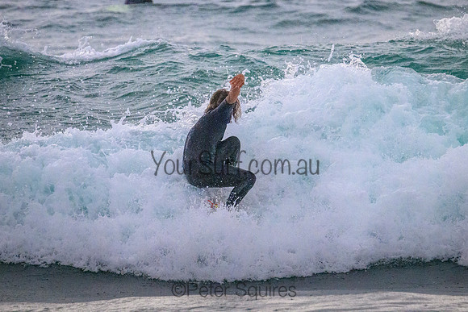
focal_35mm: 730
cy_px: 122
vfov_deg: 1.9
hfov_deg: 2.8
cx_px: 233
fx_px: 9498
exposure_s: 1/2000
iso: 9000
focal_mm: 600
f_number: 11
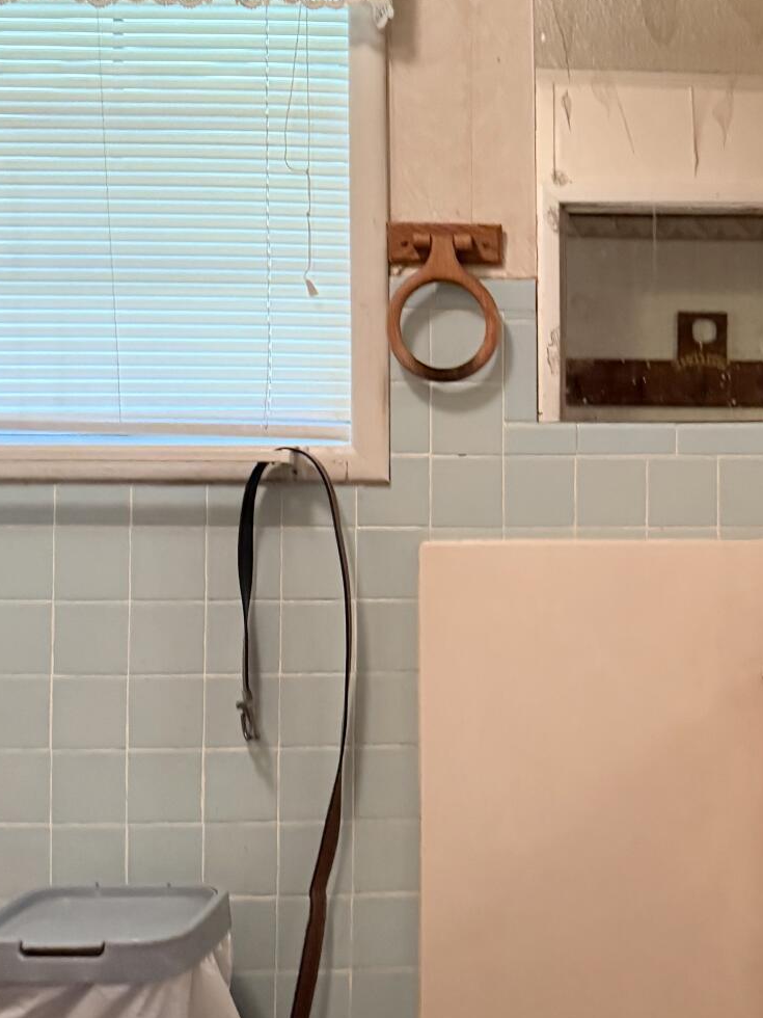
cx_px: 632
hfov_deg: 28.9
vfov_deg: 38.9
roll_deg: +0.4
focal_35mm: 49
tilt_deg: -2.9
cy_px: 533
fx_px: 1440
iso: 640
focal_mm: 6.76
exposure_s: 1/40
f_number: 1.78
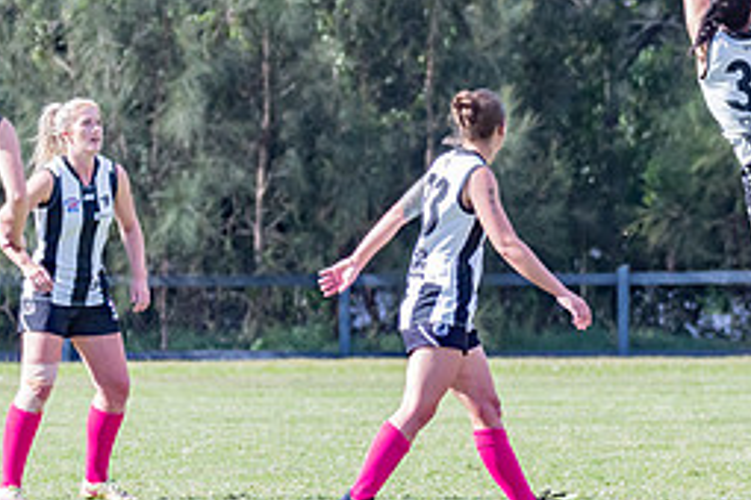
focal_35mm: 831
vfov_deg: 1.7
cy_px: 131
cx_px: 865
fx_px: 17334
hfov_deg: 2.5
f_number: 6.3
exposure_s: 1/1250
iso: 800
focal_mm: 210
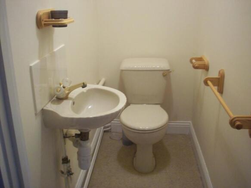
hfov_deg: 50.1
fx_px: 268
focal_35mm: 37
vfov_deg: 38.7
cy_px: 94
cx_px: 126
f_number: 2.8
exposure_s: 1/22.5
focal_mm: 6.2
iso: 160
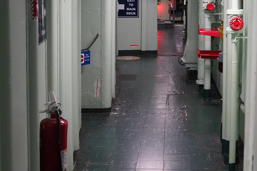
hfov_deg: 25.6
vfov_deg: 17.2
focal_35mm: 79
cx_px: 162
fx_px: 564
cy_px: 50
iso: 6400
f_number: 9
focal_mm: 41
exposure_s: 1/80
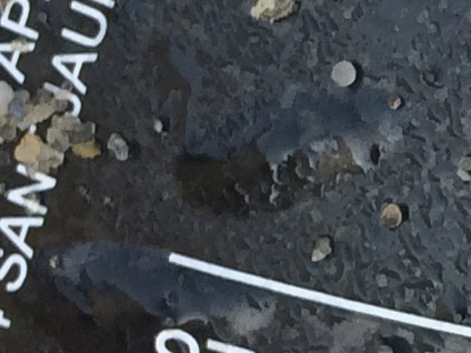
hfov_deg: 8.4
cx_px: 936
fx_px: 3034
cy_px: 175
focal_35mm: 223
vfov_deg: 6.7
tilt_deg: -57.9
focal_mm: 4.15
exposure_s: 1/225
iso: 32
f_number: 2.2
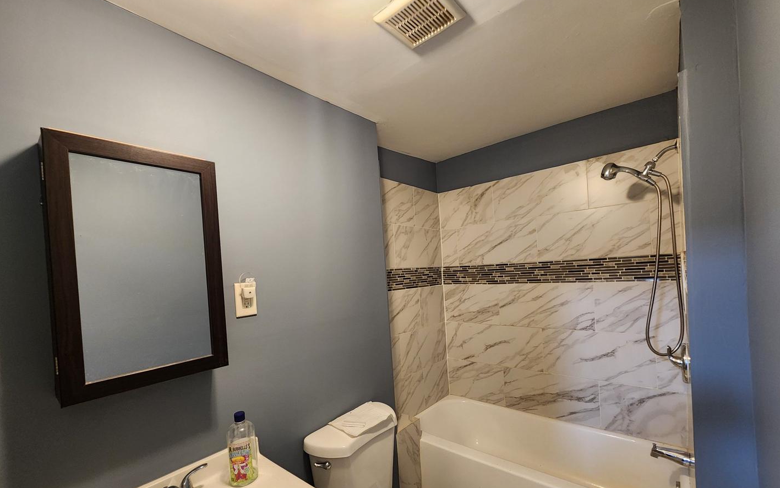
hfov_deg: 105.3
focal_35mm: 14
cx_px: 386
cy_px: 272
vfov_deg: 78.4
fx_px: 298
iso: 320
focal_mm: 2.2
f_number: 2.2
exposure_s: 1/40
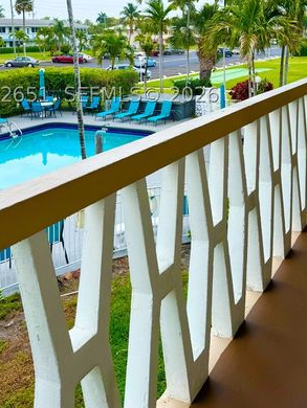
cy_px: 95
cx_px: 193
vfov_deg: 44.0
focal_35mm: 41
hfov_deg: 35.0
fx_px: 484
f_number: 1.78
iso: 80
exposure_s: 1/4310
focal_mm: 6.76
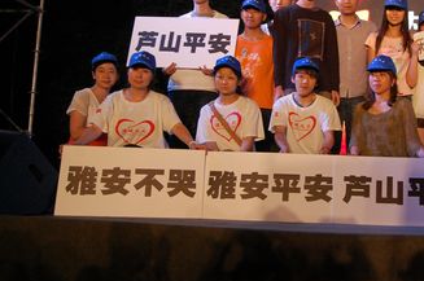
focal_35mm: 53
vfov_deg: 25.4
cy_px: 91
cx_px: 323
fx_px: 621
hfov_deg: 36.7
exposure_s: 1/160
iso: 800
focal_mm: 23
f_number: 6.3
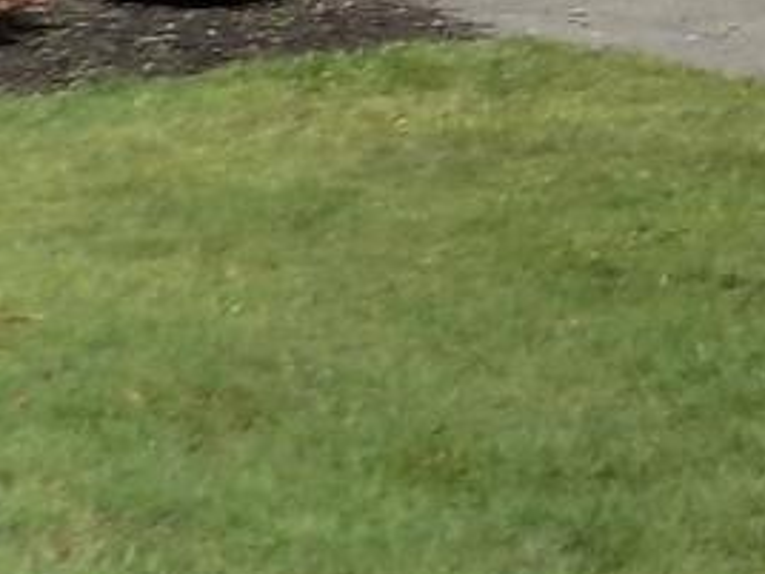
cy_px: -343
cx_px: 2736
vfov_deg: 8.2
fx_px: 3890
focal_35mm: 176
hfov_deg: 8.3
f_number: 3.1
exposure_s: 1/1250
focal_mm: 4
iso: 80
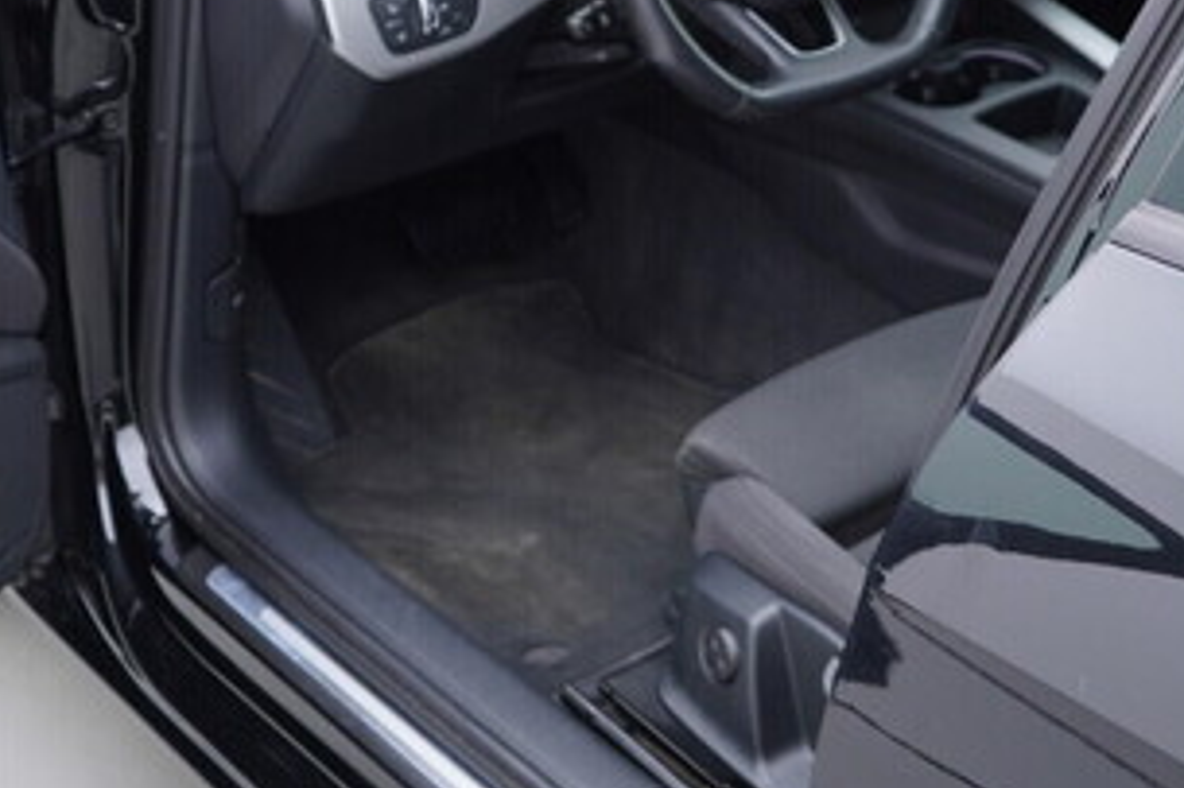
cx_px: 749
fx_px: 2137
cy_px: 215
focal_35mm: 65
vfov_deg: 20.8
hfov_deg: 30.8
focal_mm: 24
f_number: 2.8
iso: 160
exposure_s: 1/40
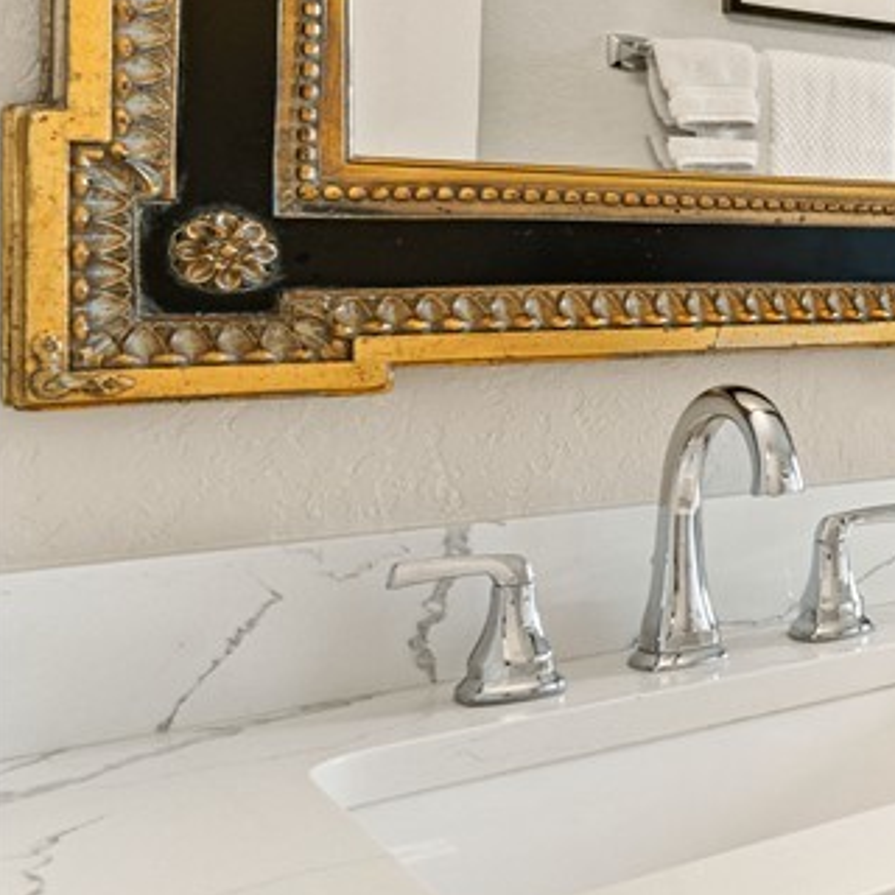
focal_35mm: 49
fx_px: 1433
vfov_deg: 34.3
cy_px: 282
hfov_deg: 23.3
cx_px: 1510
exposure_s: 1/5
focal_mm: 17
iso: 400
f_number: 8
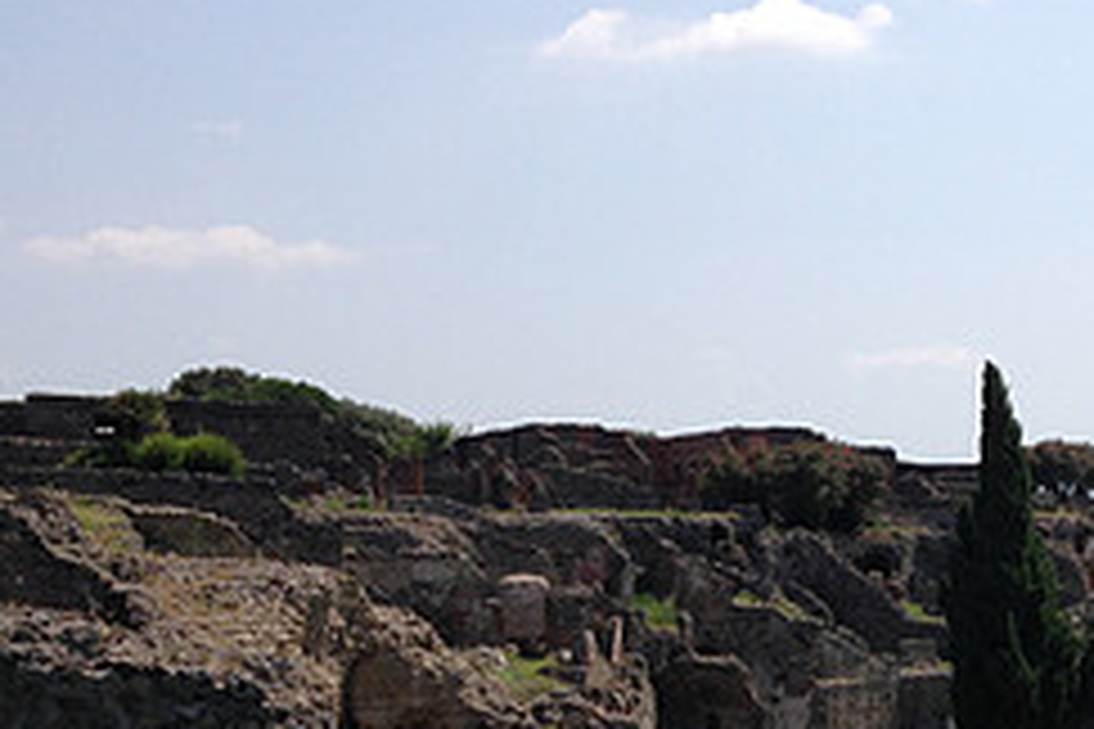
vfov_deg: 16.0
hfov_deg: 24.5
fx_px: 2492
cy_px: 875
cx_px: 828
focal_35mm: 82
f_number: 2.4
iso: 50
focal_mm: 4.12
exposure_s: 1/2088
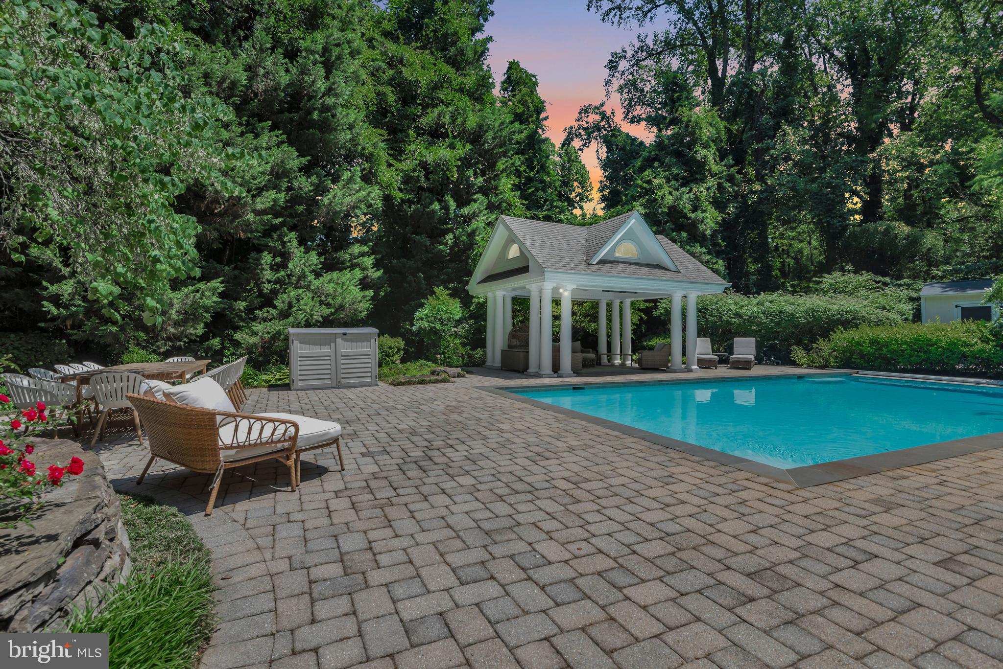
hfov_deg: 96.7
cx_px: 502
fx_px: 446
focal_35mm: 16
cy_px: 334
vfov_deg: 73.8
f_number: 9
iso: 200
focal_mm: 16
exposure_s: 1/320
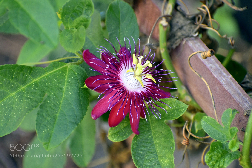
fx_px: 3149
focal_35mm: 450
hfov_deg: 4.6
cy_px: 84
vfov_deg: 3.1
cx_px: 126
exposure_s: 1/250
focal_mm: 300
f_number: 6.3
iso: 800
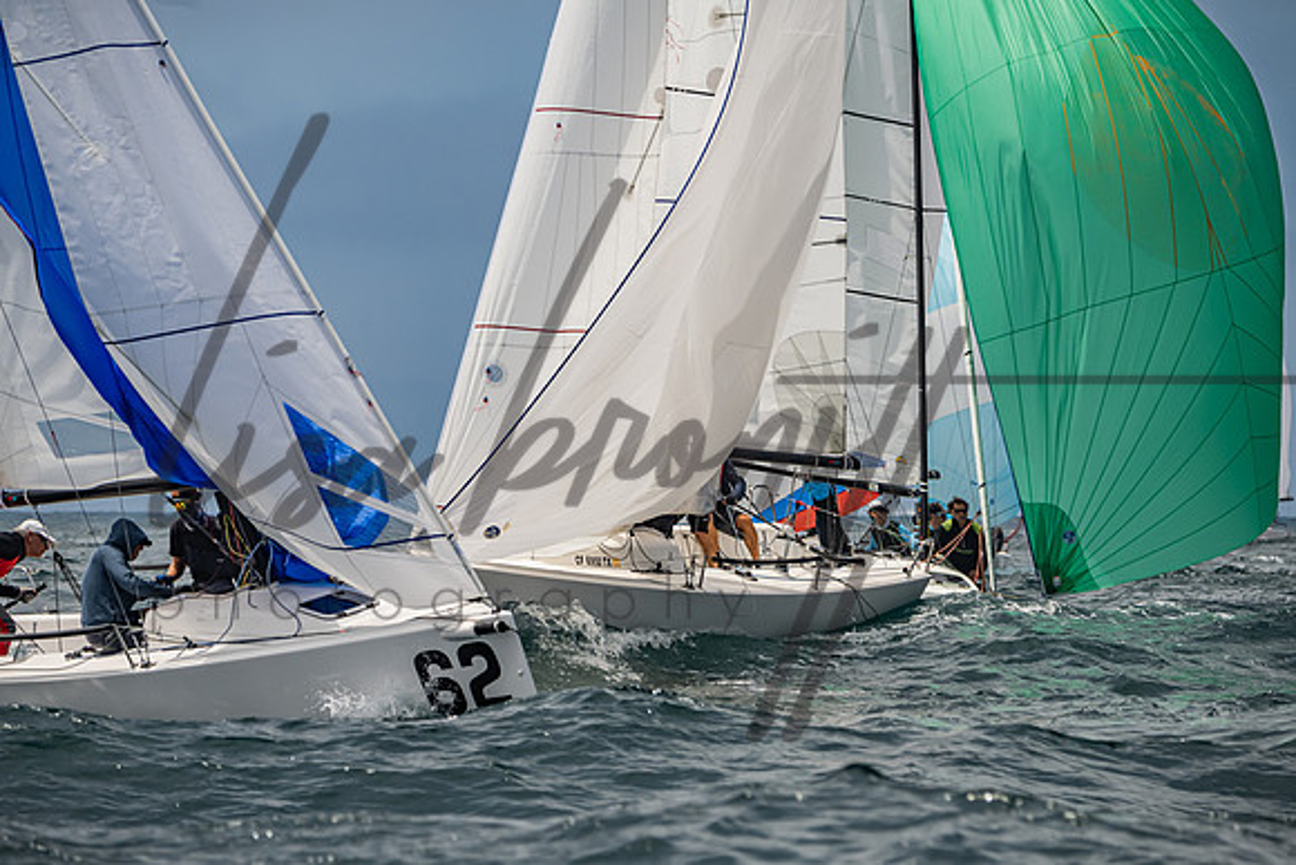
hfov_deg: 8.1
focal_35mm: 253
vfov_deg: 5.4
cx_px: 668
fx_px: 9109
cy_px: 446
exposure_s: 1/3200
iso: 400
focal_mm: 240
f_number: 6.3
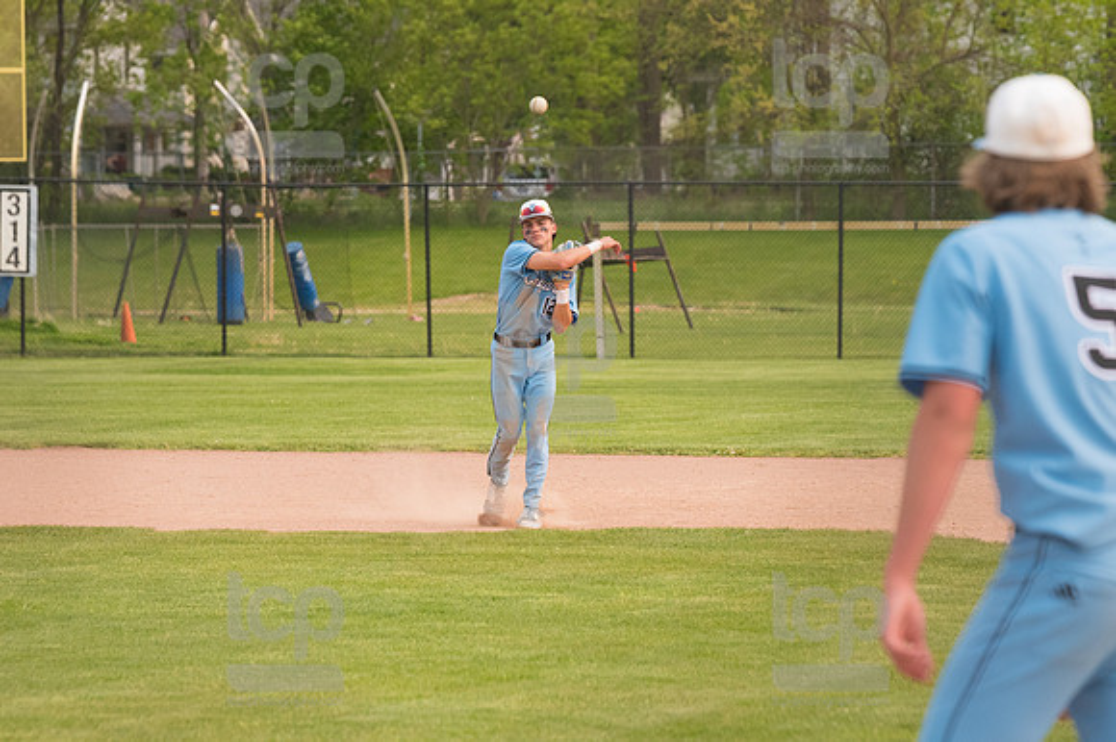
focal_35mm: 270
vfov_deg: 5.1
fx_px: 8365
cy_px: 371
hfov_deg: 7.6
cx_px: 558
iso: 1000
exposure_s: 1/2000
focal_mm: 180
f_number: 5.6
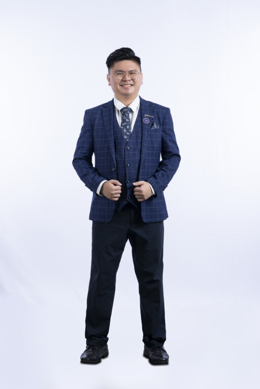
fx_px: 737
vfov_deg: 29.7
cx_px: 130
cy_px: 194
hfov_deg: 20.0
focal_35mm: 68
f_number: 10
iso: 320
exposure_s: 1/125
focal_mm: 68
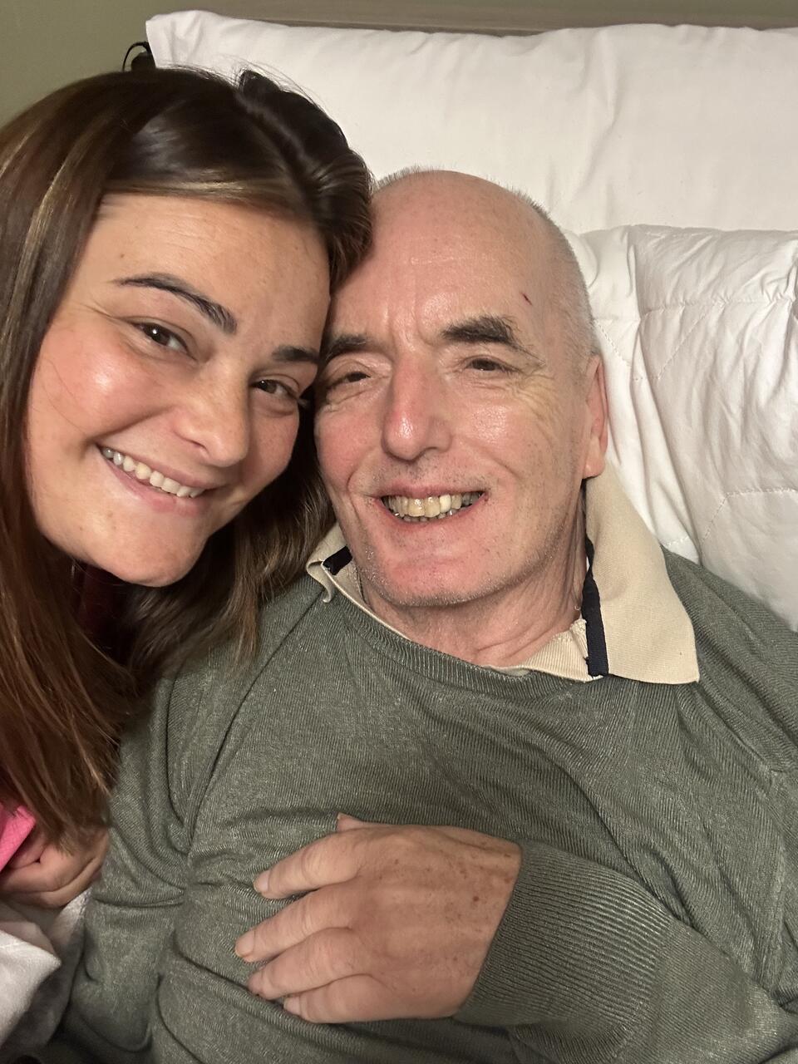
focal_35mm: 30
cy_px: 532
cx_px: 399
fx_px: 922
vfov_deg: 60.0
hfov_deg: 46.8
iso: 250
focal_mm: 2.69
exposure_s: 1/33
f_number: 1.9
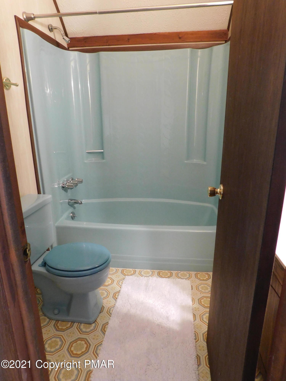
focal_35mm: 23
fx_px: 253
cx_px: 143
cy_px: 190
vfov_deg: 73.9
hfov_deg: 58.9
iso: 400
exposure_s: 1/8
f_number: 3
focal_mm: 4
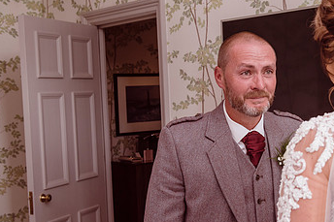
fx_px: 603
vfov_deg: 20.9
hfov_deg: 30.6
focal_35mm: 65
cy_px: 118
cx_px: 242
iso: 320
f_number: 5.6
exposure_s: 1/60
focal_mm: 35
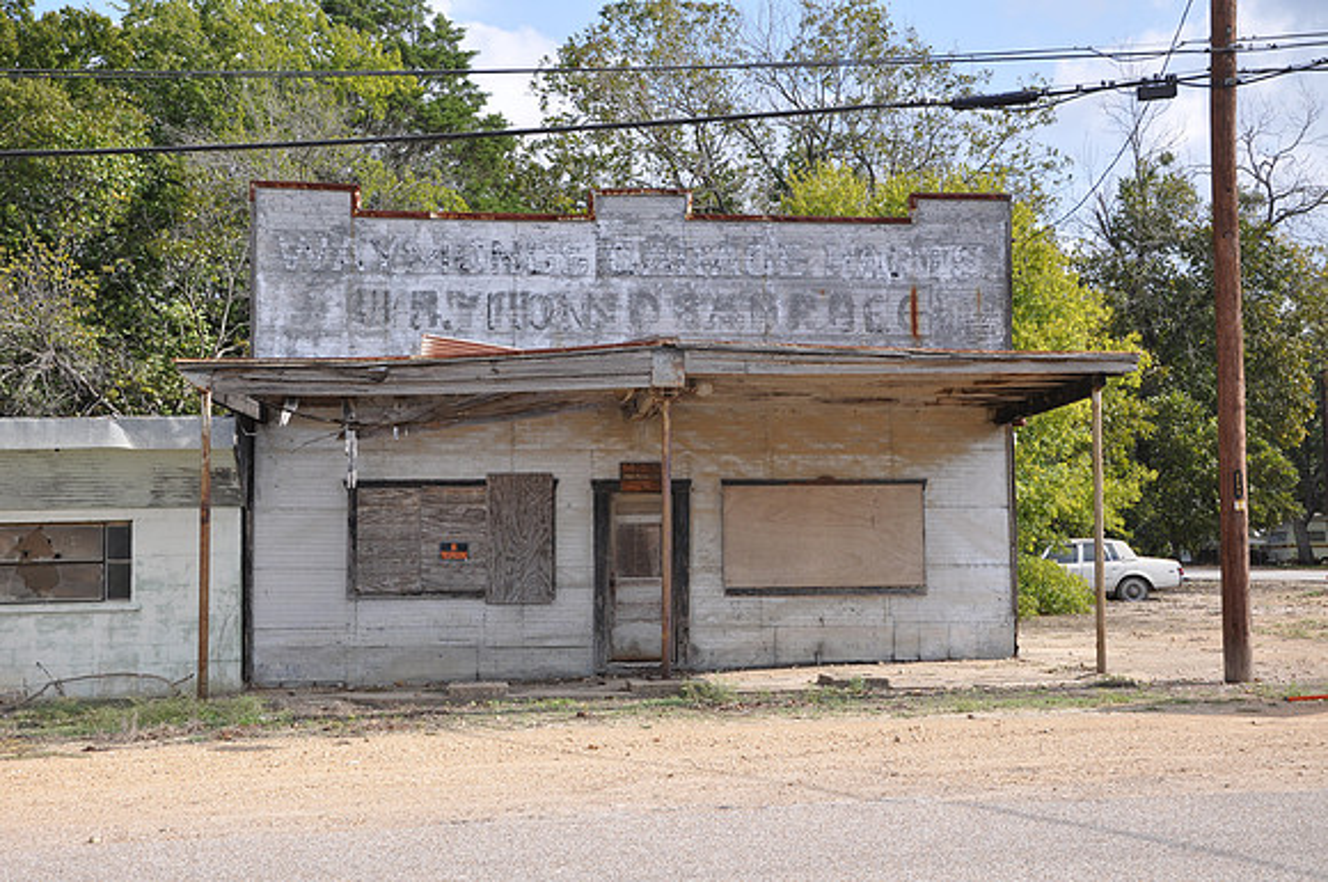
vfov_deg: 28.0
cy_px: 441
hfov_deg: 41.2
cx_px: 664
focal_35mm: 48
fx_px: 1768
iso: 200
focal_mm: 32
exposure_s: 1/250
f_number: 7.1
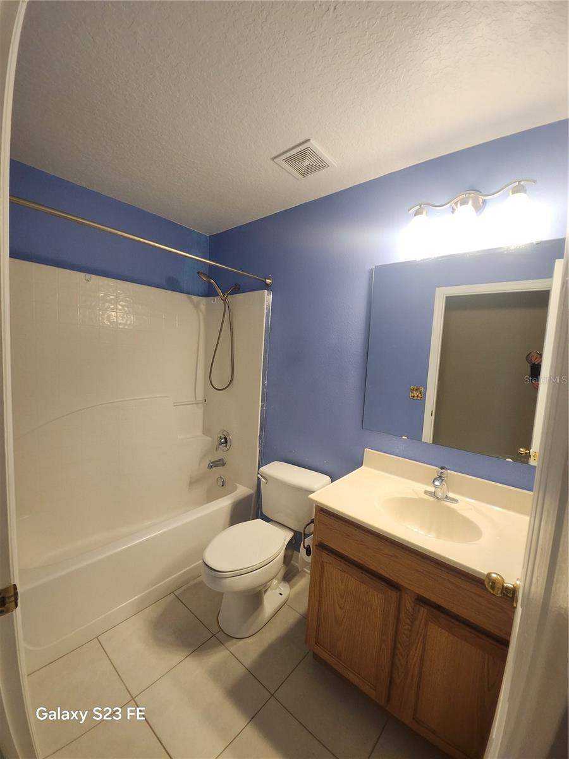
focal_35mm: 13
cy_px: 380
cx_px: 284
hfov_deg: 89.9
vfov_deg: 106.2
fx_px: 285
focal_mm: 1.74
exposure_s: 1/60
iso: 200
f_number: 2.2
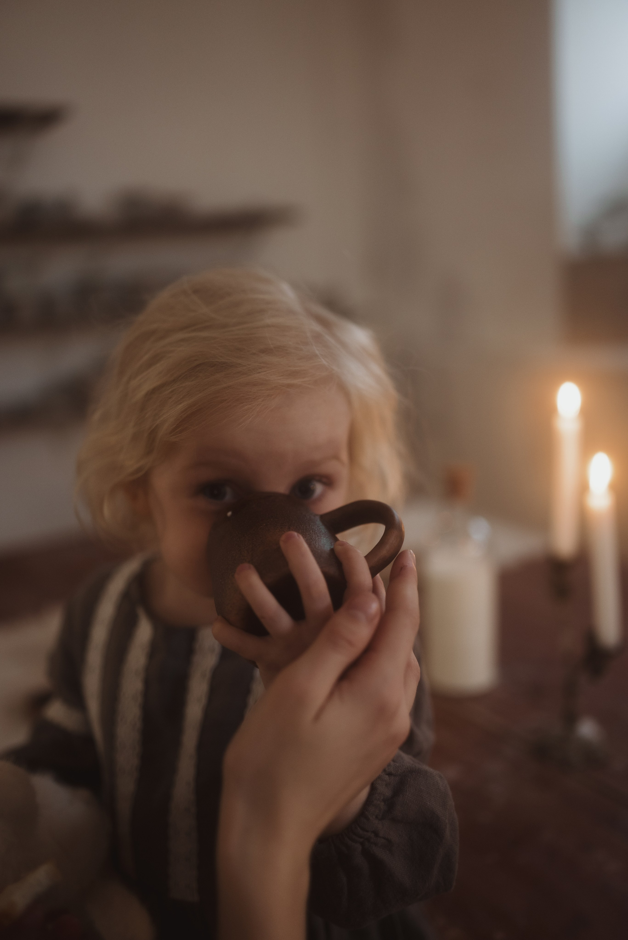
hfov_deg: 37.9
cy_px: 470
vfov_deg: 54.4
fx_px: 915
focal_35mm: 35
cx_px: 314
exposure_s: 1/80
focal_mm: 35
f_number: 1.8
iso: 640
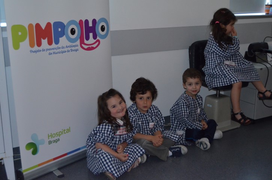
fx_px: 362
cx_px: 136
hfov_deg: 41.2
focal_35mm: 48
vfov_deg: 27.9
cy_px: 90
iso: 3200
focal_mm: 32
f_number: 4.5
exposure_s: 1/60
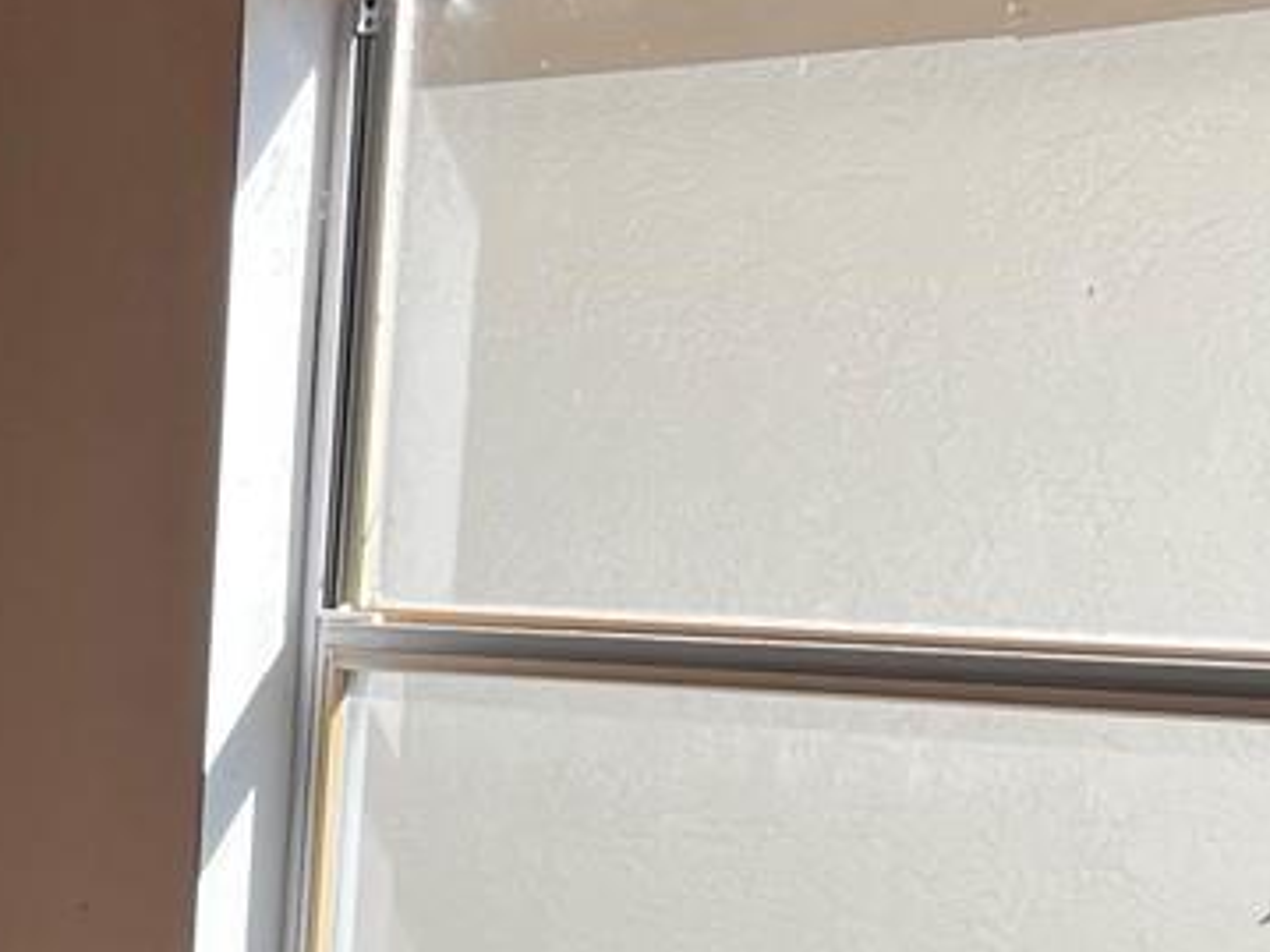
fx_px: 4254
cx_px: -506
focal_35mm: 116
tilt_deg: -14.0
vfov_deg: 12.0
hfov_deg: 15.9
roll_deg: -0.2
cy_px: 1522
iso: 50
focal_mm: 5.1
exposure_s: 1/1163
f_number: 1.6
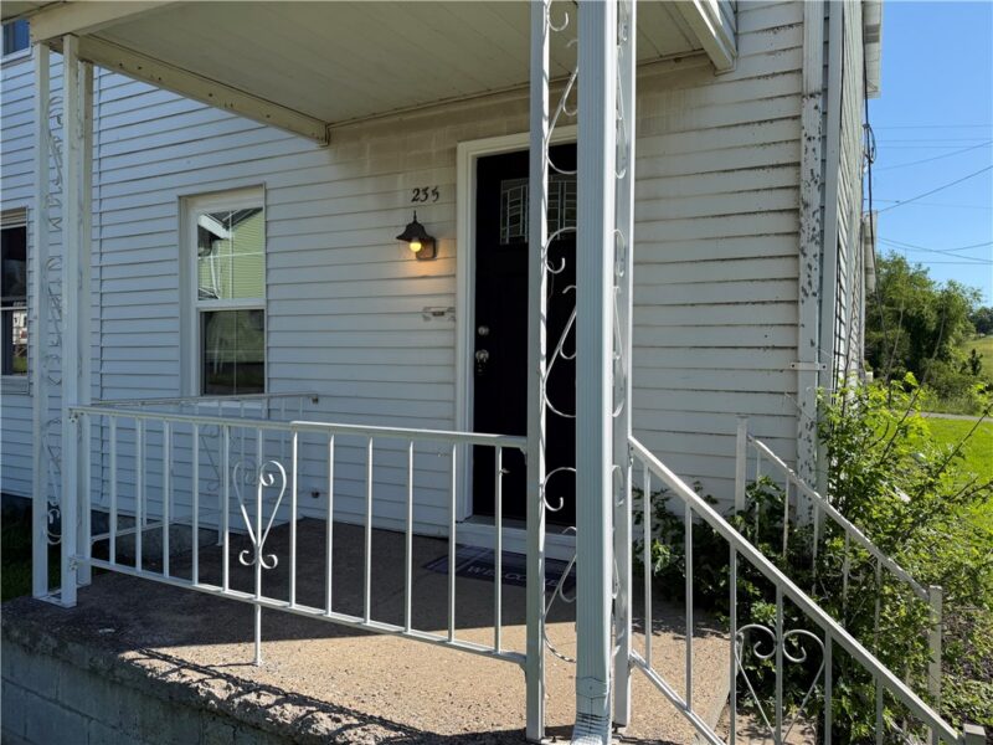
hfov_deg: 71.6
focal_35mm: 24
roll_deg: +0.3
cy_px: 372
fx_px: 688
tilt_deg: -0.8
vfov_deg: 56.8
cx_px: 496
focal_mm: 6.76
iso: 80
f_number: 1.78
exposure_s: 1/3145
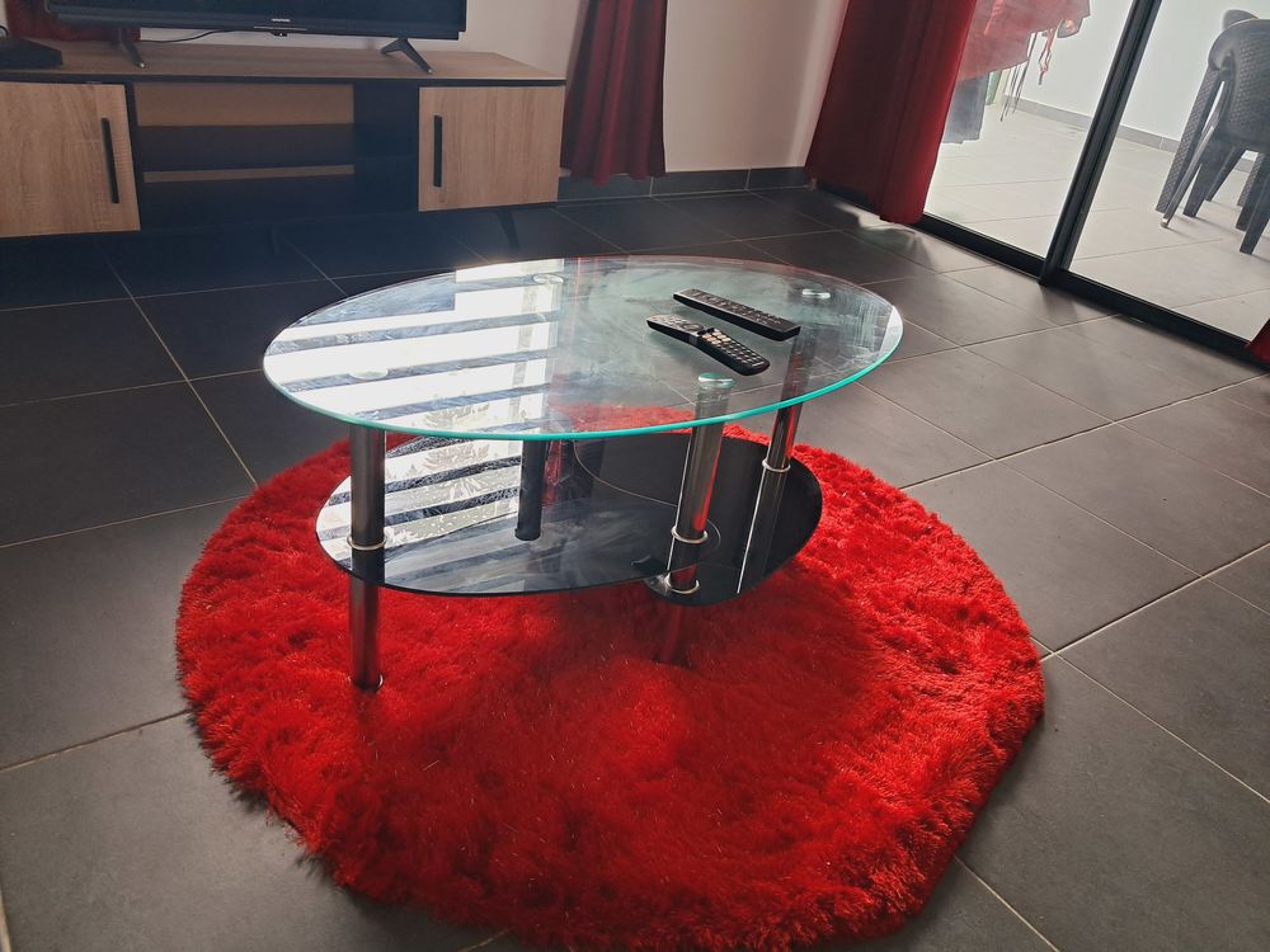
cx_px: 635
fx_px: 991
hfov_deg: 65.3
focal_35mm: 27
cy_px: 476
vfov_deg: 51.4
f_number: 1.8
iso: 250
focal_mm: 4
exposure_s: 1/50
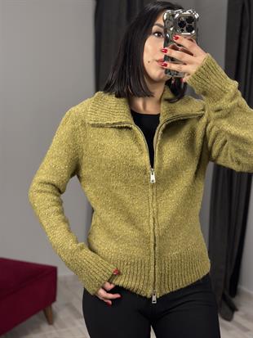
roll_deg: +1.1
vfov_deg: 39.6
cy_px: 169
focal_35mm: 48
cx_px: 126
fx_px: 468
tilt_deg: -27.9
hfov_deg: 30.3
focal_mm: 6.86
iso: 160
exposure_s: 1/100
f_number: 1.78
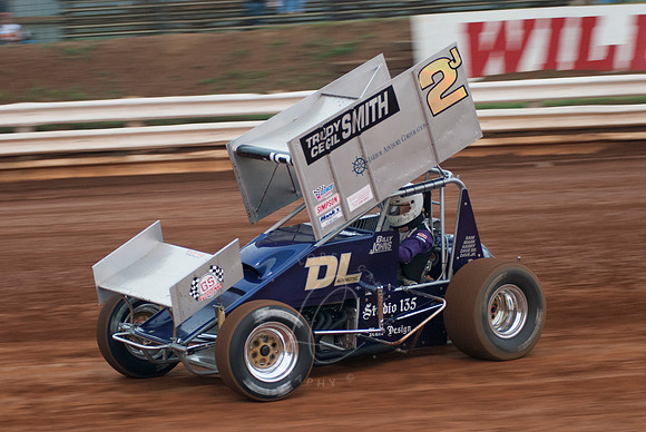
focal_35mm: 120
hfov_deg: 17.0
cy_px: 216
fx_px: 2155
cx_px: 323
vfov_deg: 11.4
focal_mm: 80
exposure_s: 1/320
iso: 400
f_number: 3.2
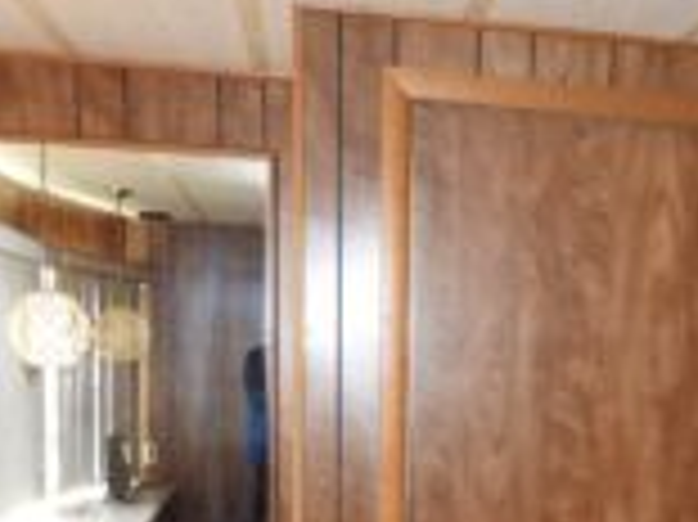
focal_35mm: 62
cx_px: 608
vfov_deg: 21.8
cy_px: 634
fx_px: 1249
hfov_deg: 30.1
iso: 200
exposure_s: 1/30
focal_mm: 4.3
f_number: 2.8
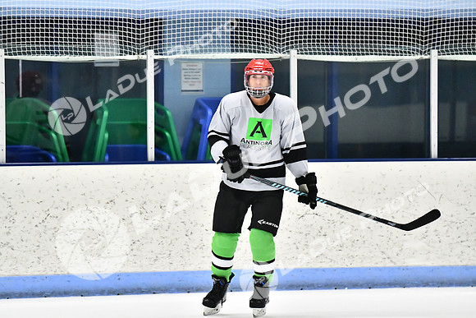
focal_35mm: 262
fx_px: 3471
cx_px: 238
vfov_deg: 5.2
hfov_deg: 7.8
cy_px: 159
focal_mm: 175
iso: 8000
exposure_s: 1/1600
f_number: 2.8
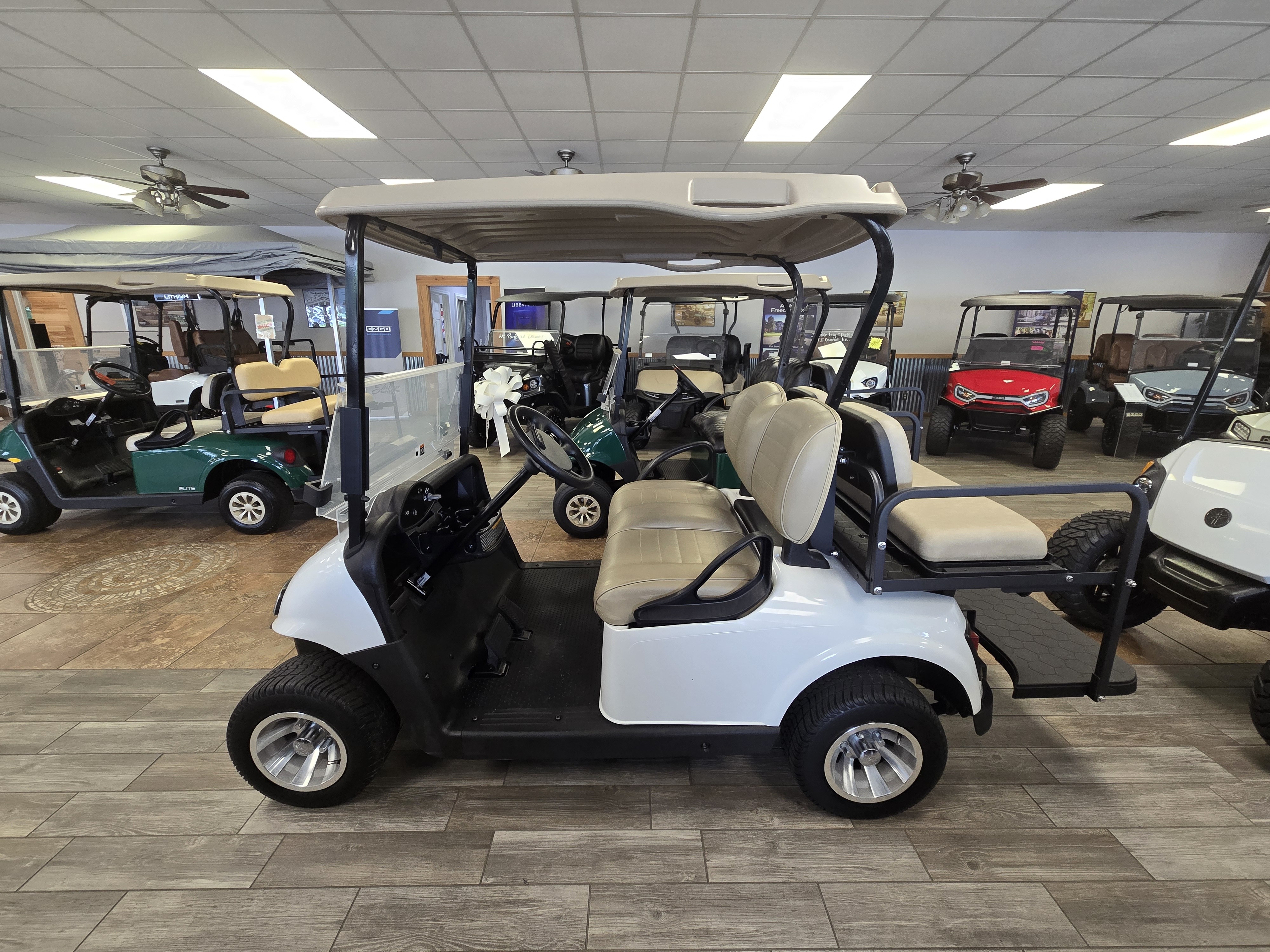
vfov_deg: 89.9
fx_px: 477
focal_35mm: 13
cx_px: 635
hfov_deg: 106.2
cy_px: 476
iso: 200
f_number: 2.2
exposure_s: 1/60
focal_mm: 2.2
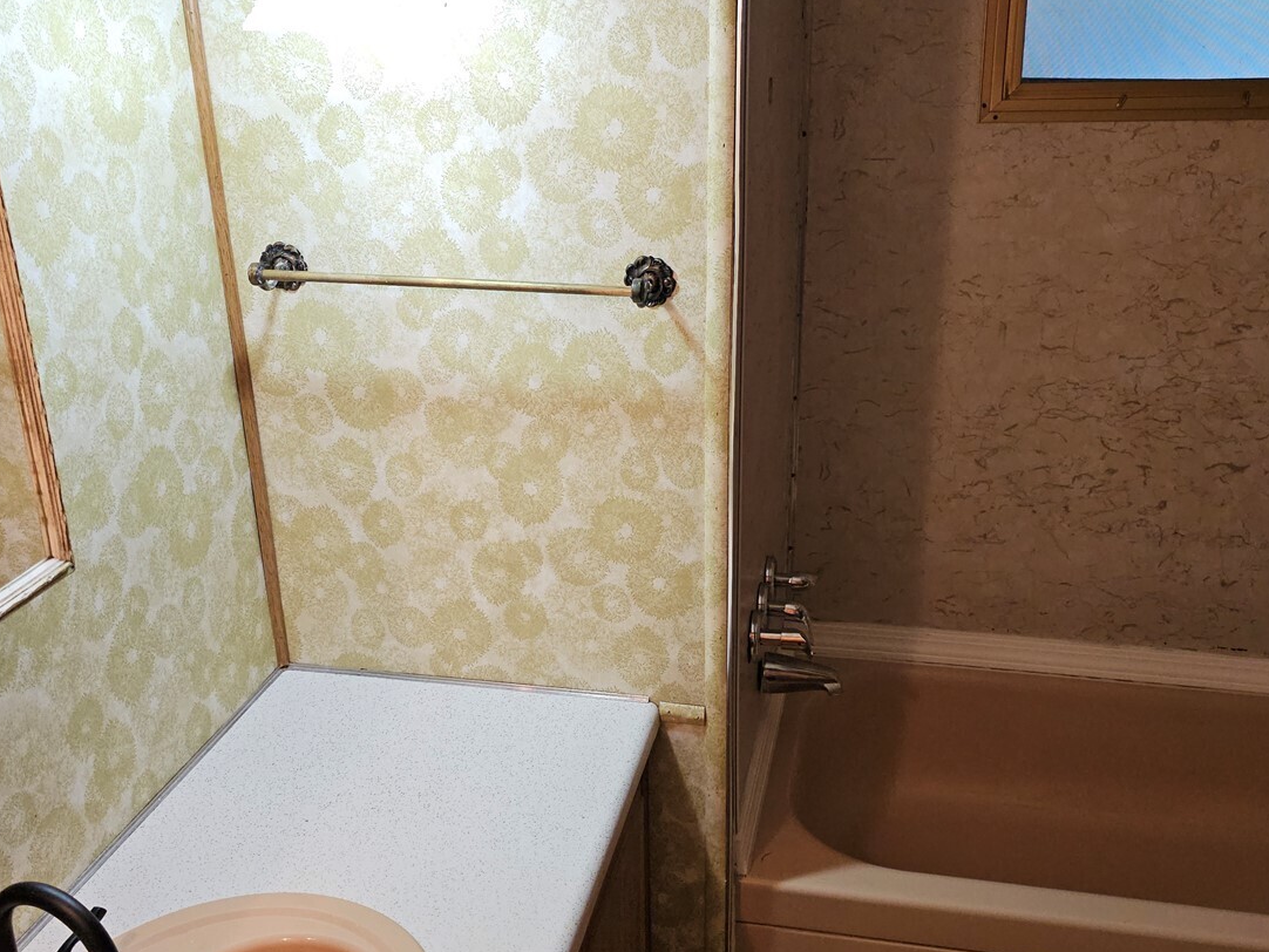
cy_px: 485
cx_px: 676
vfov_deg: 41.8
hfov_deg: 53.9
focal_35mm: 34
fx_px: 1247
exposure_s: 1/120
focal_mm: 6.3
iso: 200
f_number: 1.7
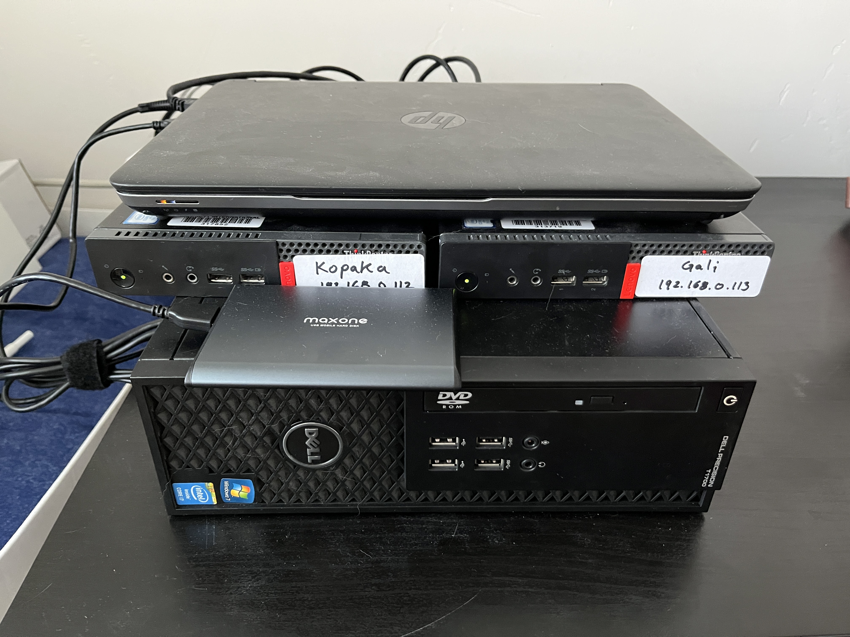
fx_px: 638
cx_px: 425
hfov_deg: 67.3
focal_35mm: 26
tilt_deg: -32.3
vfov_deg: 53.1
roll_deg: -0.9
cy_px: 318
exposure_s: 1/32
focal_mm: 5.1
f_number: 1.6
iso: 640
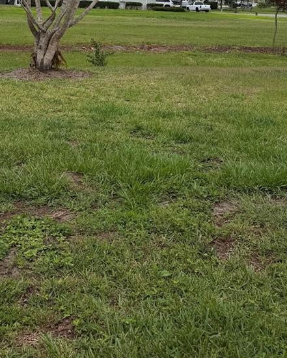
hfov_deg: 29.4
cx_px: 85
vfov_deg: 33.4
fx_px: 541
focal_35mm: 51
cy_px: -3
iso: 80
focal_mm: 6.76
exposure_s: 1/4167
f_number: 1.78
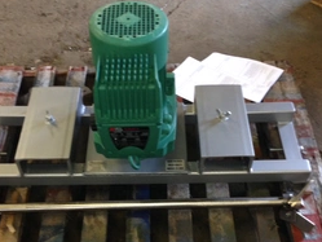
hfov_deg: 36.2
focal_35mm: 53
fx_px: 493
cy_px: 162
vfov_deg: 27.4
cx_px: 162
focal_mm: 4.12
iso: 100
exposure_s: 1/20
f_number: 2.4
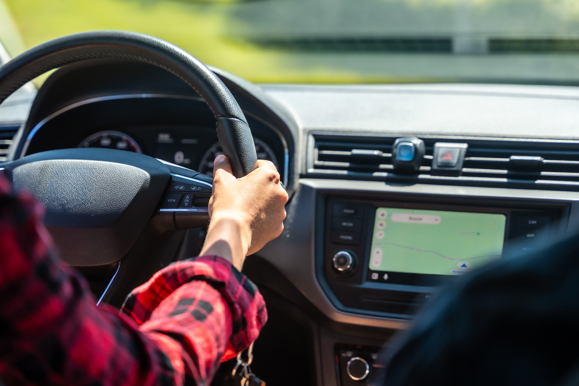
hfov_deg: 29.8
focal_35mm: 68
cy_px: 193
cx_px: 290
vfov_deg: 20.1
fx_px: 1087
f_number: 2.8
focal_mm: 67.6
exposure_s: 1/400
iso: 100
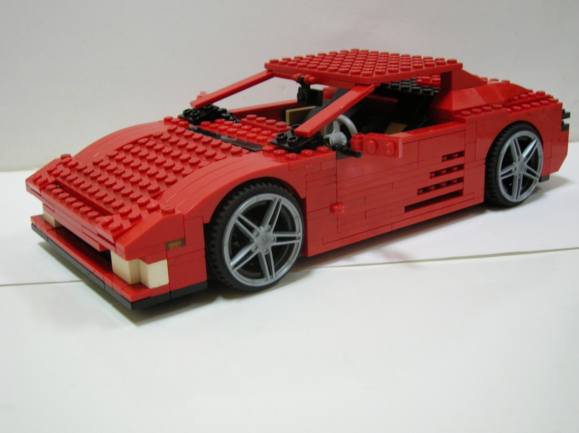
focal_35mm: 42
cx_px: 290
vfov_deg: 34.3
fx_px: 702
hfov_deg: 44.8
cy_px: 216
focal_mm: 7
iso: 100
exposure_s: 1/3.3
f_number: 3.1
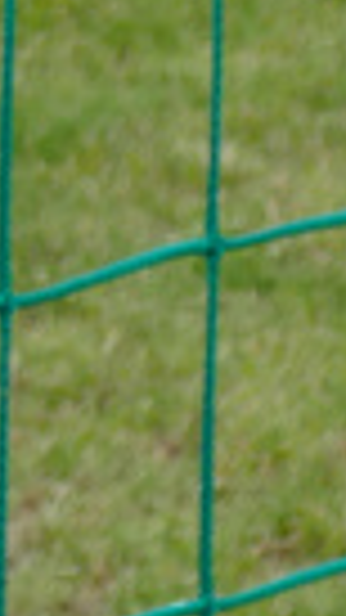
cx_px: -894
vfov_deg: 4.8
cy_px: -1036
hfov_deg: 2.7
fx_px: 7165
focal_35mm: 439
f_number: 3.3
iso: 125
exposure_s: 1/250
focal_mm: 18.17
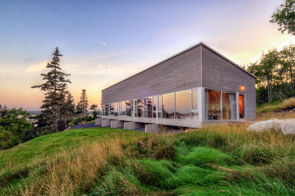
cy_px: 98
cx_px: 148
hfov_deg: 90.1
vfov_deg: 67.2
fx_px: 147
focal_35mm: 18
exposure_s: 1
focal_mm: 12
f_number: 22
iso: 100
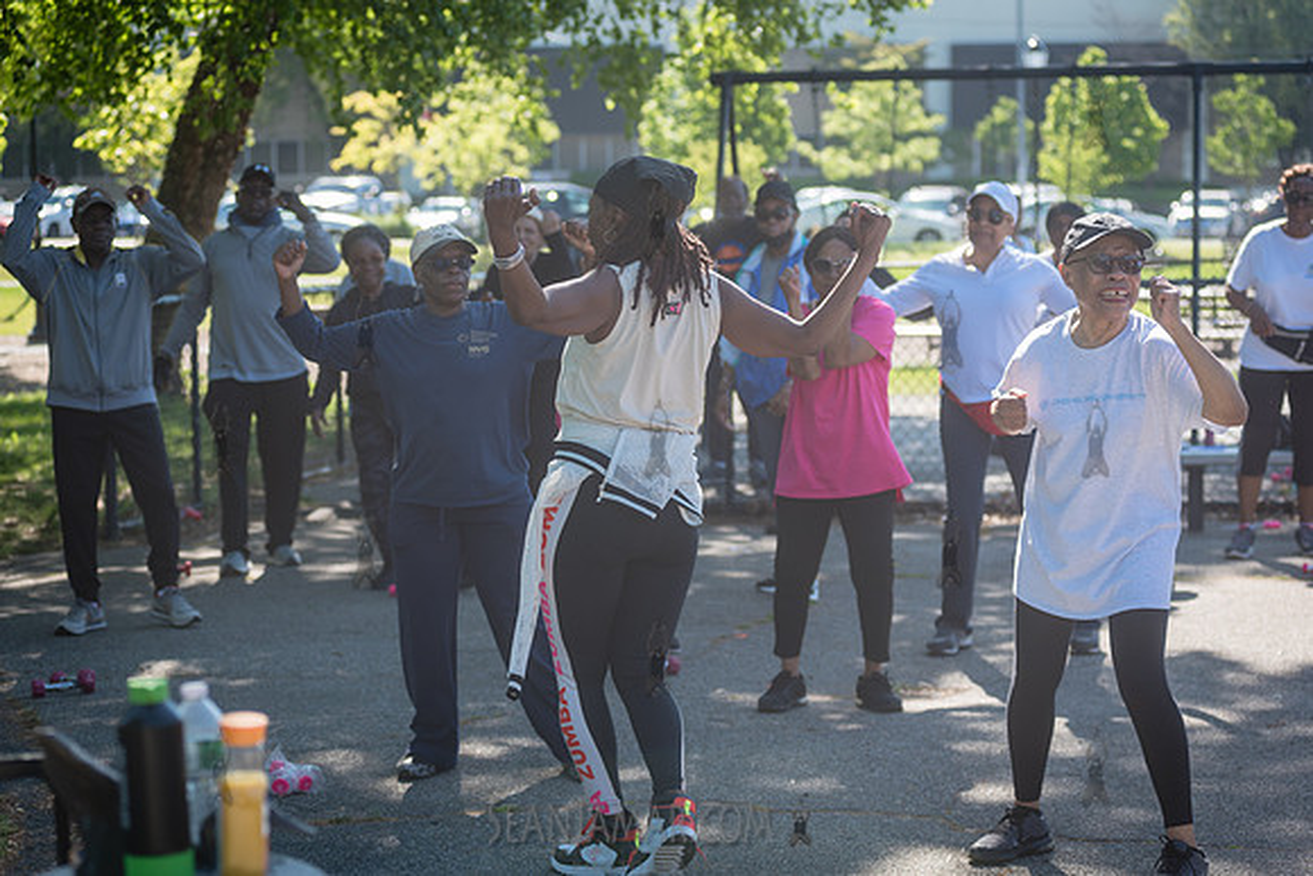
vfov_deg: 16.4
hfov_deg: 24.3
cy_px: 438
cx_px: 640
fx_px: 3047
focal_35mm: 84
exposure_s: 1/640
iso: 200
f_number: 3.5
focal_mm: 80
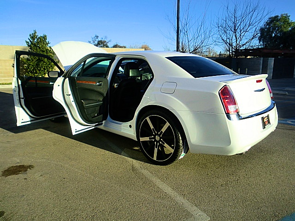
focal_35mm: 26
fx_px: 222
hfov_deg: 67.3
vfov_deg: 53.1
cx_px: 148
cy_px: 110
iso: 64
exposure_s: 1/800
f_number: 2.6
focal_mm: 4.65
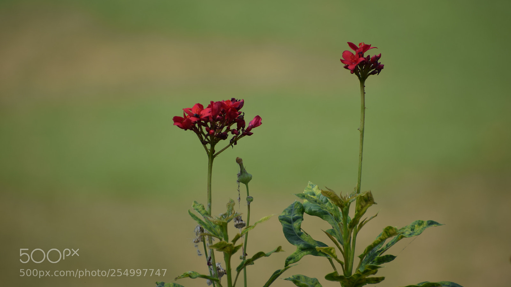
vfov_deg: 2.6
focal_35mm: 472
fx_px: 6396
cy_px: 128
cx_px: 256
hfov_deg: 4.6
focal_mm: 300
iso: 100
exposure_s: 1/320
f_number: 6.3
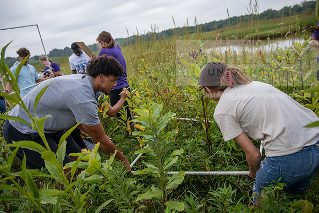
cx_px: 160
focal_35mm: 28
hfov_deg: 65.5
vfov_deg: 46.4
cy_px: 106
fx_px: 248
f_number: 3.5
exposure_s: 1/400
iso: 100
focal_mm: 28
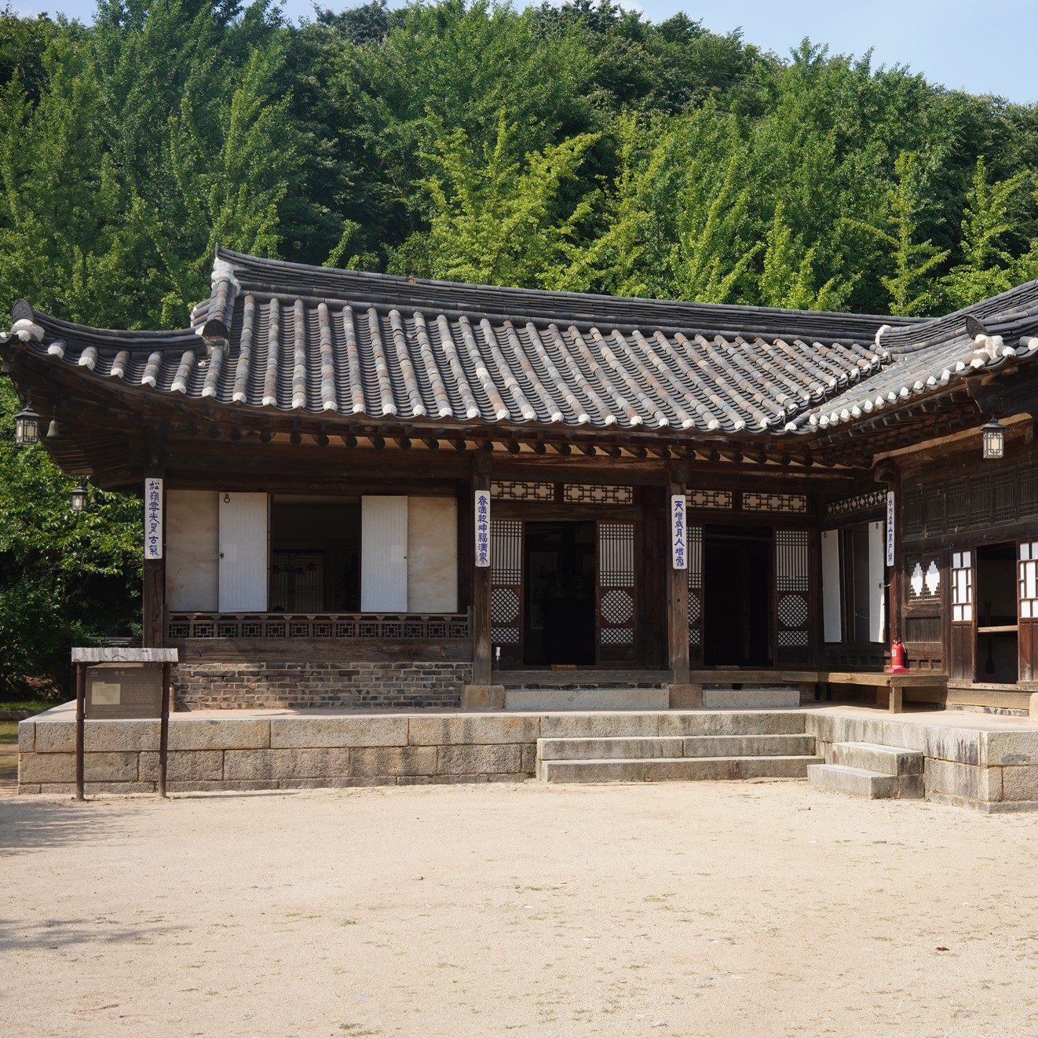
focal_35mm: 45
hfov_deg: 36.9
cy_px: 517
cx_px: 736
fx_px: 1527
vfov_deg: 37.6
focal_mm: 35
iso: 250
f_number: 11
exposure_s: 1/200
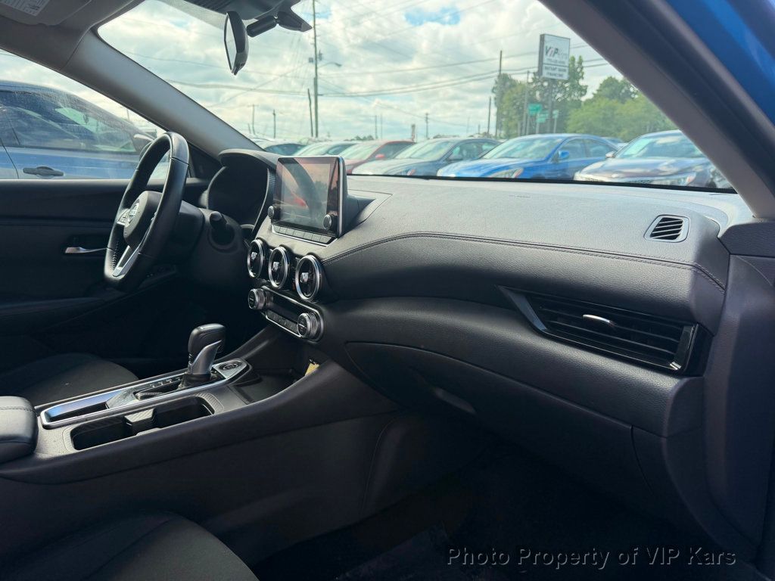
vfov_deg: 56.8
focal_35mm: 24
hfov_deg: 71.6
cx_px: 388
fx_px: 537
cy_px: 290
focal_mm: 6.76
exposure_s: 1/1091
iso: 100
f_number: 1.78
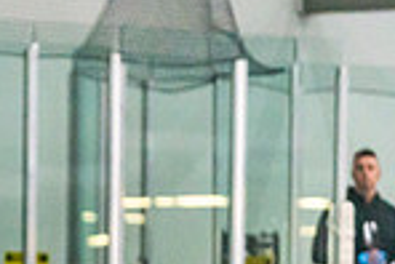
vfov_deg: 3.1
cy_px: 488
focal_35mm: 441
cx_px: -339
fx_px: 4843
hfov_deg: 4.6
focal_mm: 100
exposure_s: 1/1250
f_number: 2.8
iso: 3200
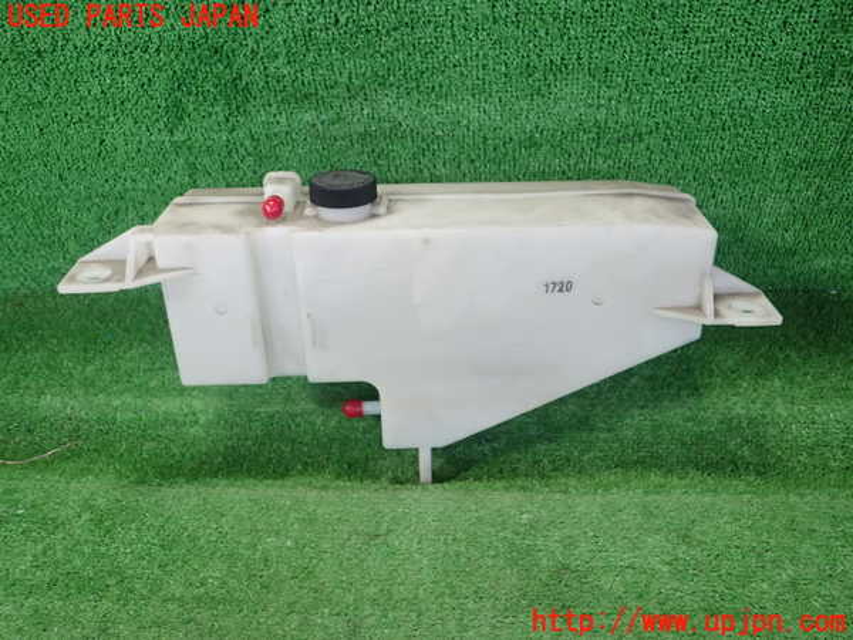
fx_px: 739
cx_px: 426
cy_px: 320
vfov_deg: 46.8
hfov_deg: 60.0
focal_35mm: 30
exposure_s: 1/125
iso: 250
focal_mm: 5.5
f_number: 2.3
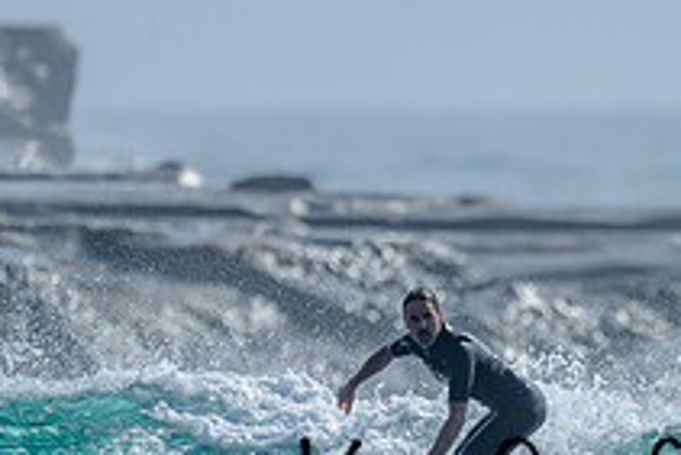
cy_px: 460
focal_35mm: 2196
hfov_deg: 0.9
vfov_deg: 0.6
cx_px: 633
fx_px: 41568
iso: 160
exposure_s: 1/2000
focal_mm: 800
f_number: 6.3
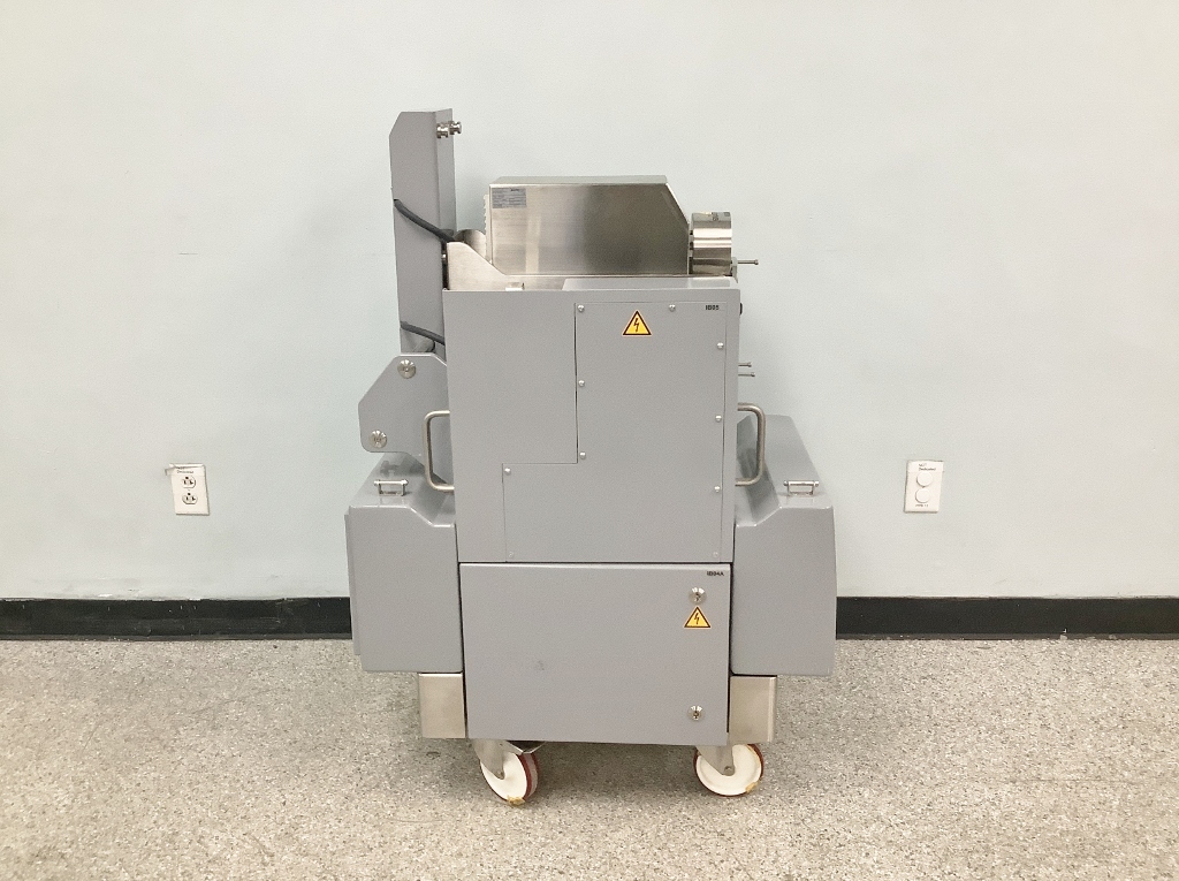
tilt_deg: -19.9
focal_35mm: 31
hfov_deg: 58.4
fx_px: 1054
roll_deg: +0.1
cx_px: 590
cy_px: 440
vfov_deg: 45.3
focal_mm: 3.3
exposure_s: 1/60
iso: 160
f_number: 2.4
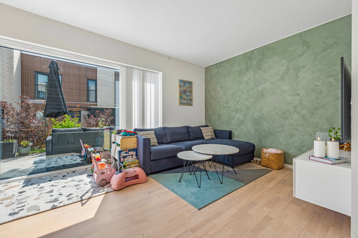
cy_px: 119
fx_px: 149
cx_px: 179
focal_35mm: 15
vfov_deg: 77.3
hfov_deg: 100.4
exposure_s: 1/50
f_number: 10
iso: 200
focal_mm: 15
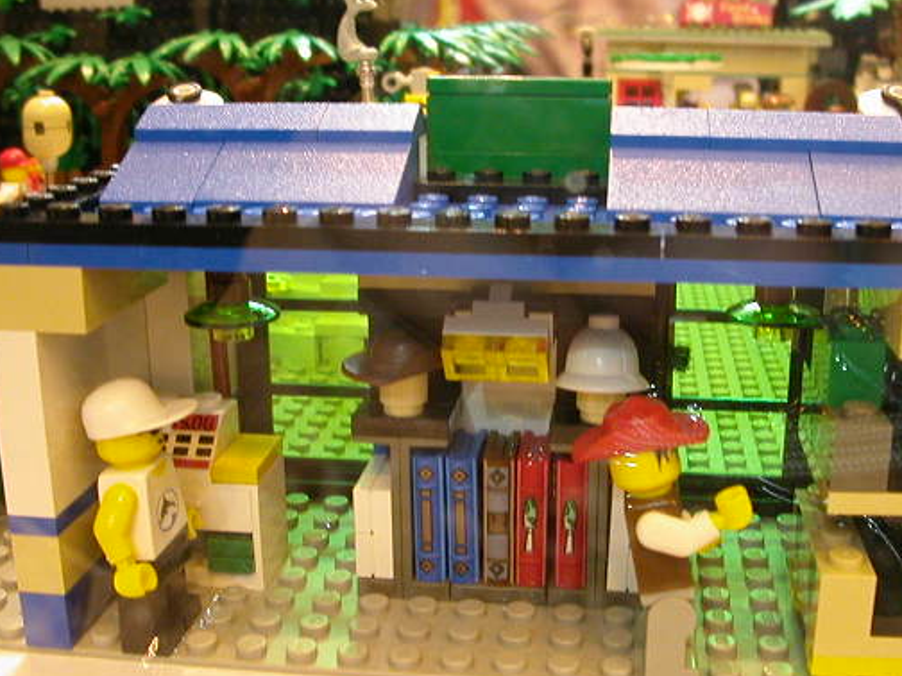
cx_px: 532
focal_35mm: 47
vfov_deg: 30.9
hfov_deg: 40.3
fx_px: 1225
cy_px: 343
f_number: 2.7
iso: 268
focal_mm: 5.6
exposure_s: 1/26.2
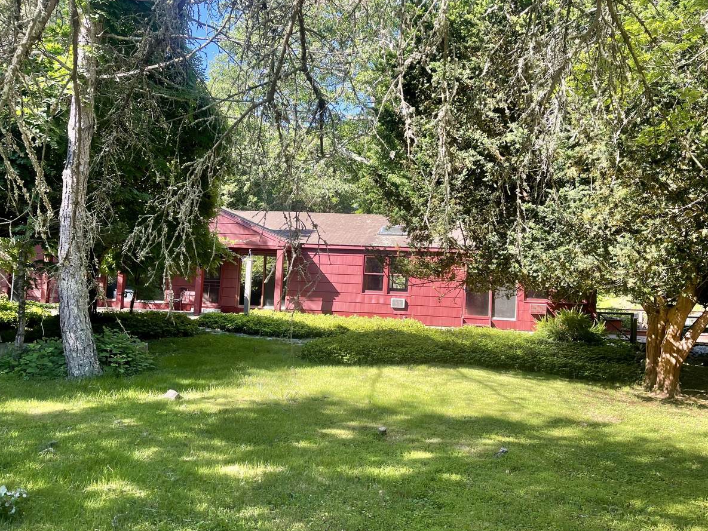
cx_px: 378
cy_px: 271
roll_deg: -2.1
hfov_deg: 65.3
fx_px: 552
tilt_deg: +3.5
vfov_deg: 51.4
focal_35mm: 27
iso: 32
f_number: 1.6
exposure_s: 1/281
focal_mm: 5.1
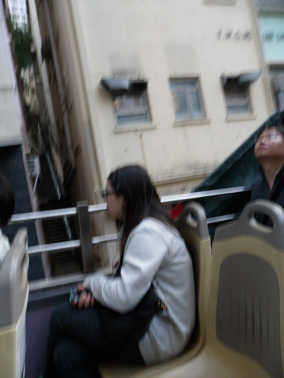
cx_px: 142
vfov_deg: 67.3
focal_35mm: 26
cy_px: 189
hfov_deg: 53.1
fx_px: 284
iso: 120
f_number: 3.3
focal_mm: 4.9
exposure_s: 1/125
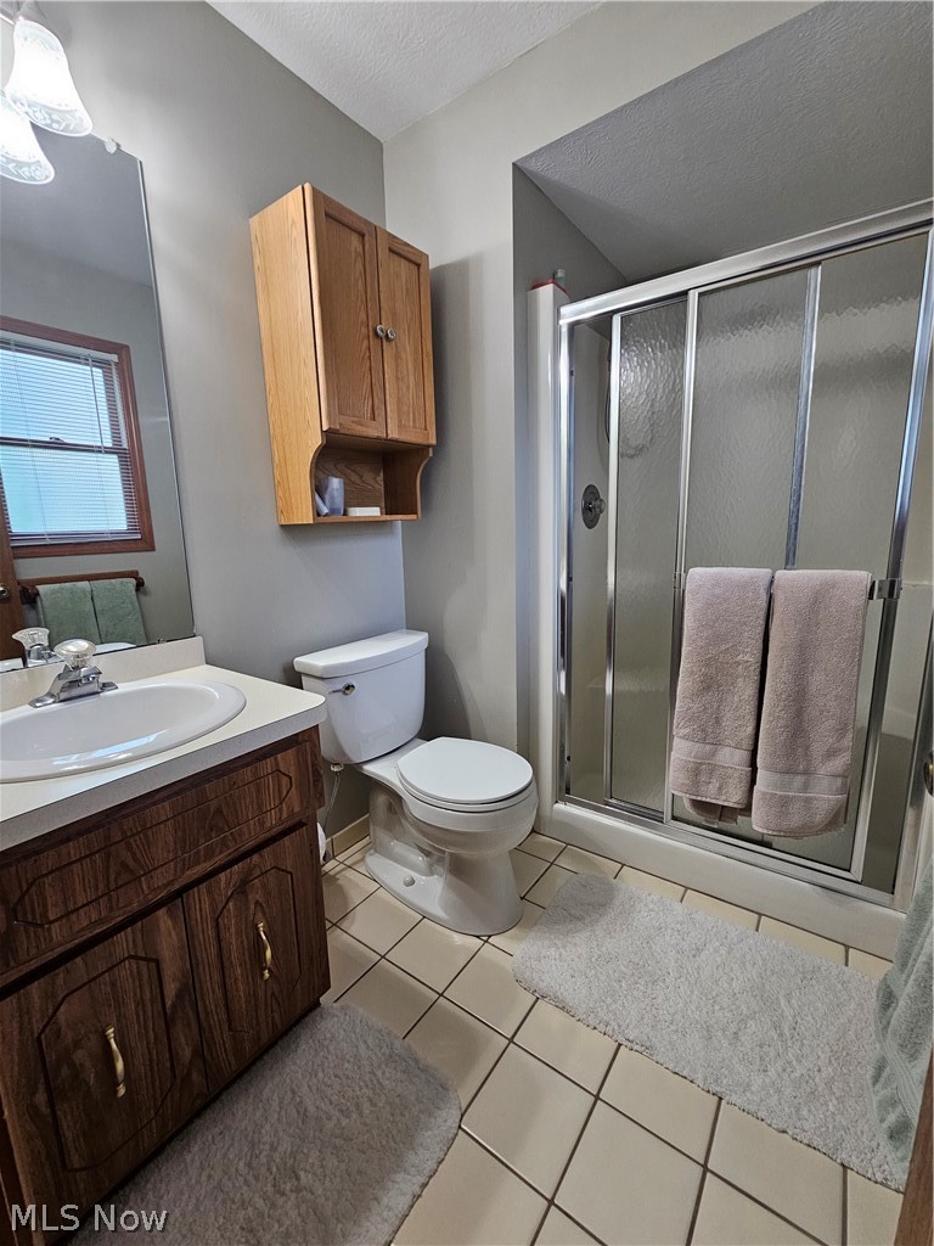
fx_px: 468
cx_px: 467
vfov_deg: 106.2
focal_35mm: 13
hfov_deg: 89.9
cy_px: 623
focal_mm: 2.2
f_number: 2.2
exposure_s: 1/60
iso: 160
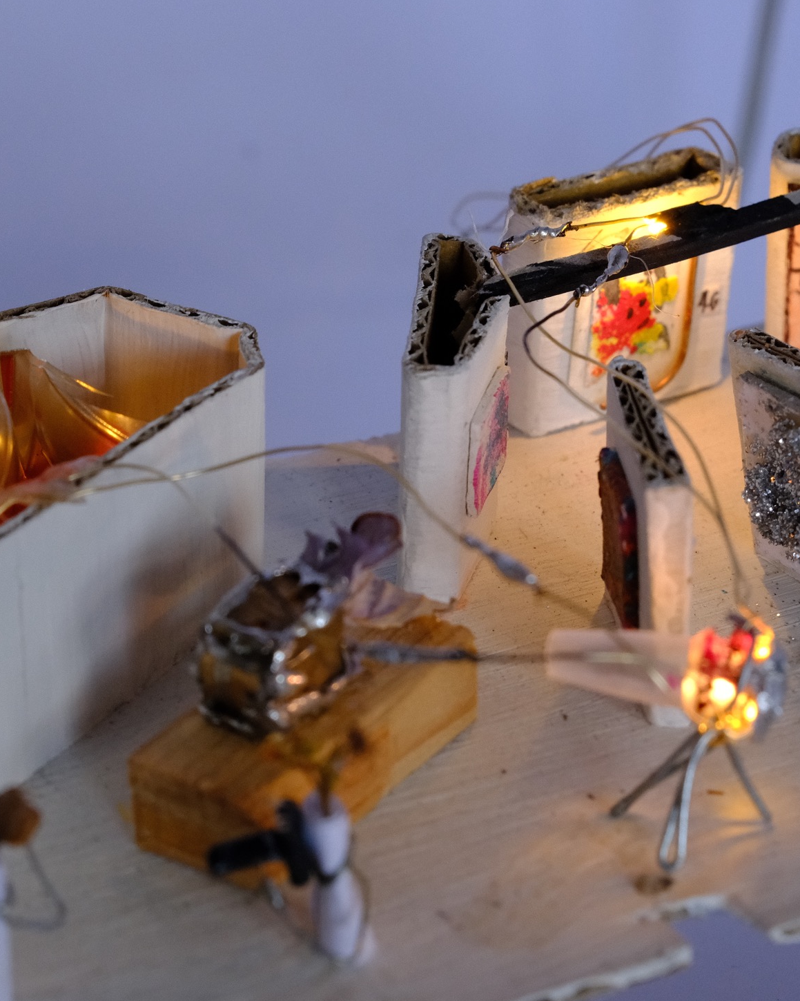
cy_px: 462
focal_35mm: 129
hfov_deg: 12.0
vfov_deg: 14.9
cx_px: 471
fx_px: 3818
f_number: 8
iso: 1600
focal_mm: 55
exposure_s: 1/125
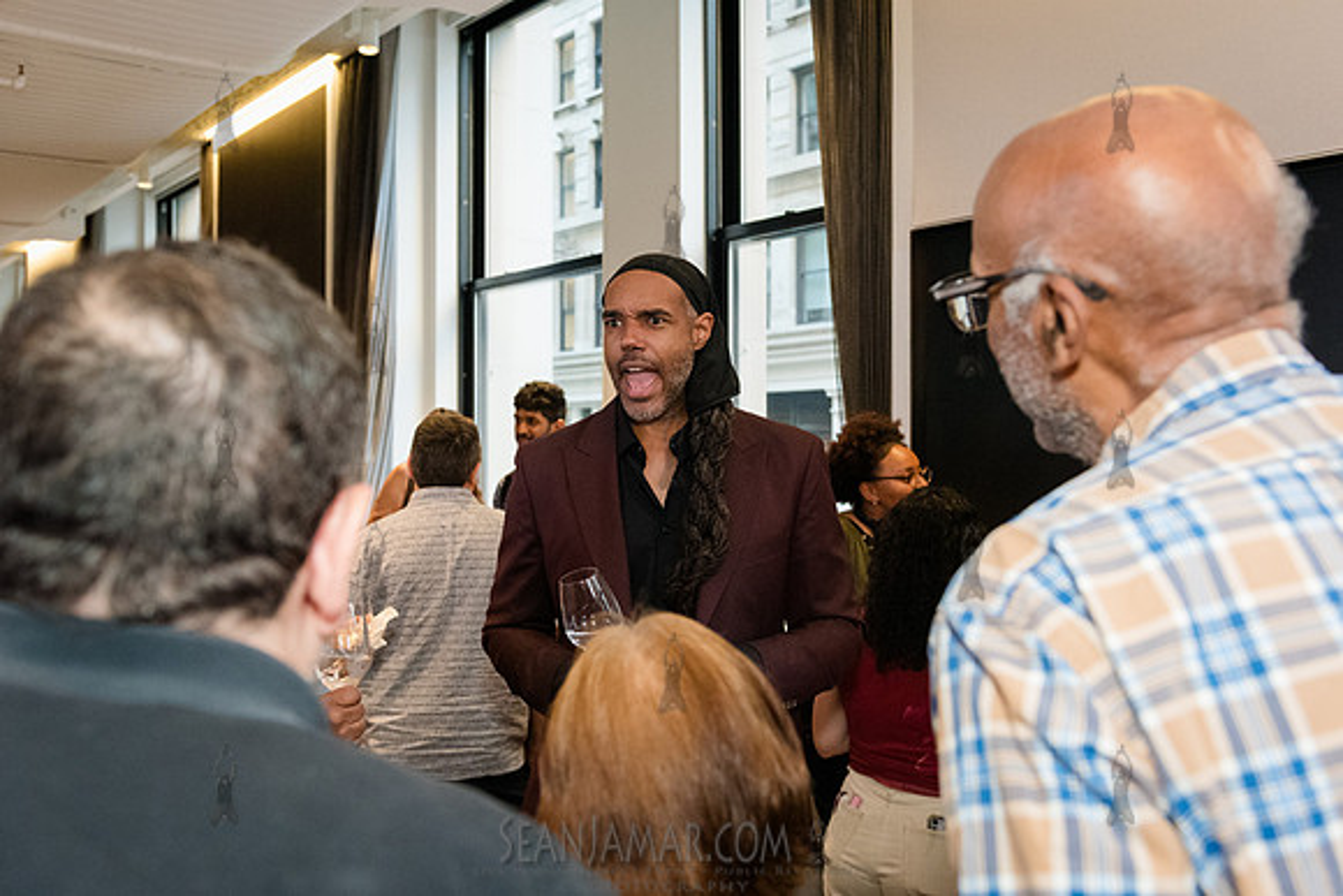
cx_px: 633
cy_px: 445
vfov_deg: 38.8
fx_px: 1273
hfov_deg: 55.6
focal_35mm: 34
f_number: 3.5
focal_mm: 31
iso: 6400
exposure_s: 1/200
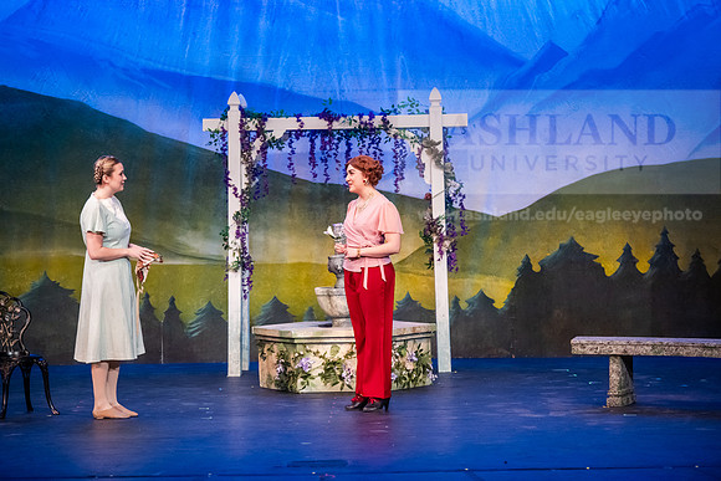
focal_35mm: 130
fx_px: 2604
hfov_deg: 15.8
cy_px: 240
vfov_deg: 10.6
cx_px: 360
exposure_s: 1/250
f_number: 3.2
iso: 3200
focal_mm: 130
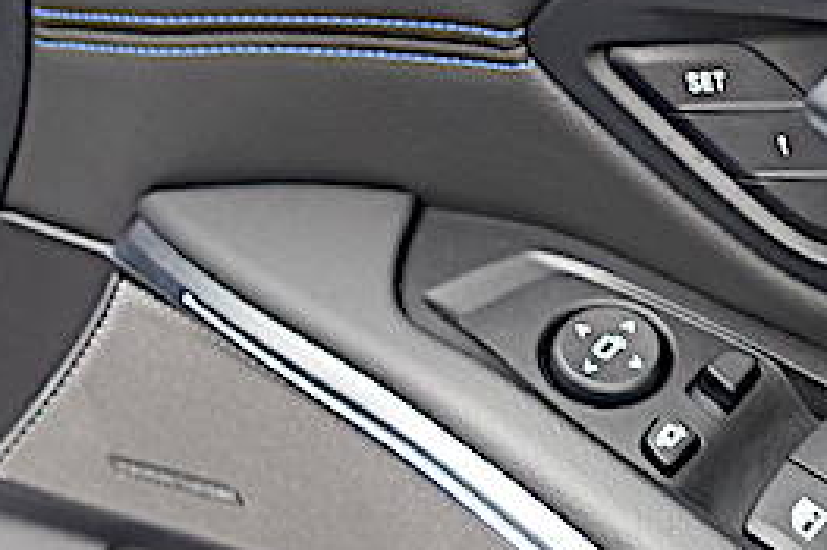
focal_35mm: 73
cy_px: 291
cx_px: 1041
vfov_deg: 18.6
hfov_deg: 24.6
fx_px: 1676
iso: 125
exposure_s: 1/30
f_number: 2.8
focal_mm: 8.8
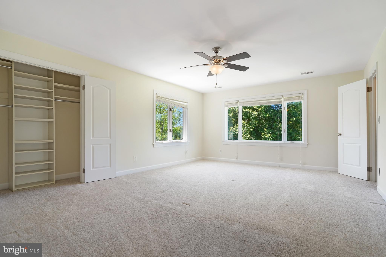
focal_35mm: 17
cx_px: 193
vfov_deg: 70.4
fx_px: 182
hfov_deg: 93.3
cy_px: 128
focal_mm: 17
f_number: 4
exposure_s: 1/60
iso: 320
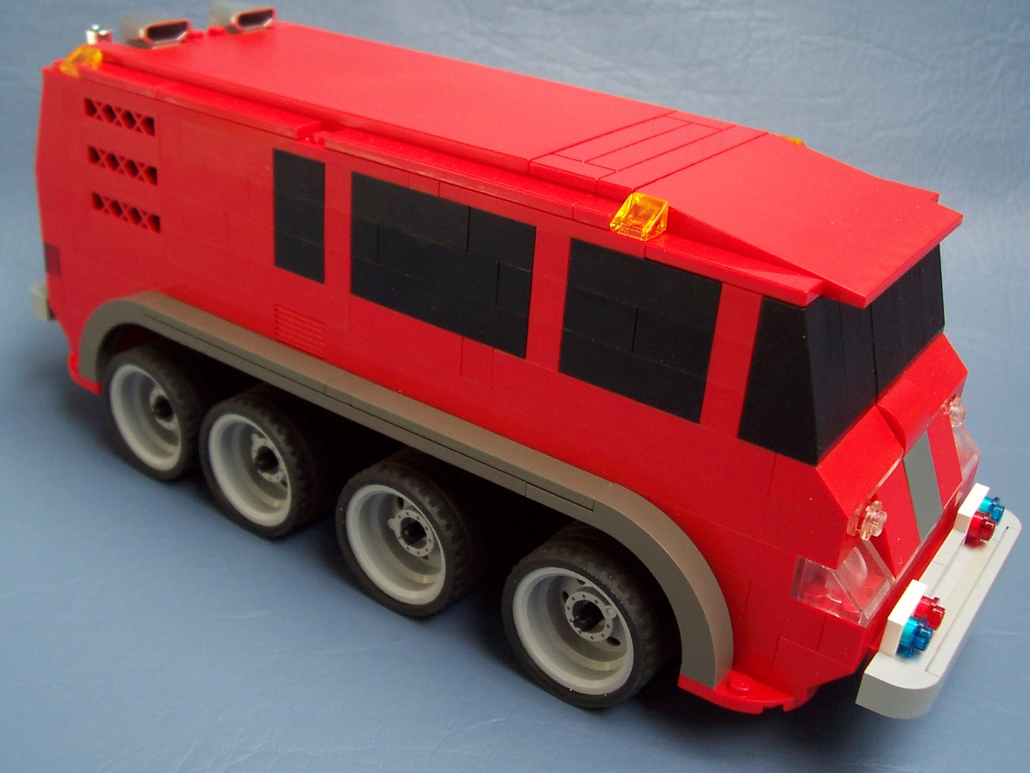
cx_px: 520
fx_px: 1161
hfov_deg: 47.9
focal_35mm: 39
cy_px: 373
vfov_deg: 36.8
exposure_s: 1/125
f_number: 2.8
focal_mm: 5.6
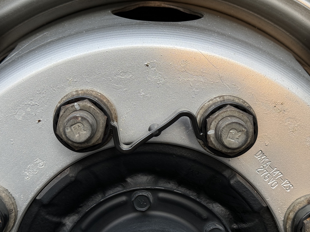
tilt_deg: -8.3
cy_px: 117
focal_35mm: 50
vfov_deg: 29.1
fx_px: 448
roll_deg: -0.1
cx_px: 160
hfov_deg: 38.2
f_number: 1.78
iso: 80
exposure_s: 1/121
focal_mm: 6.86
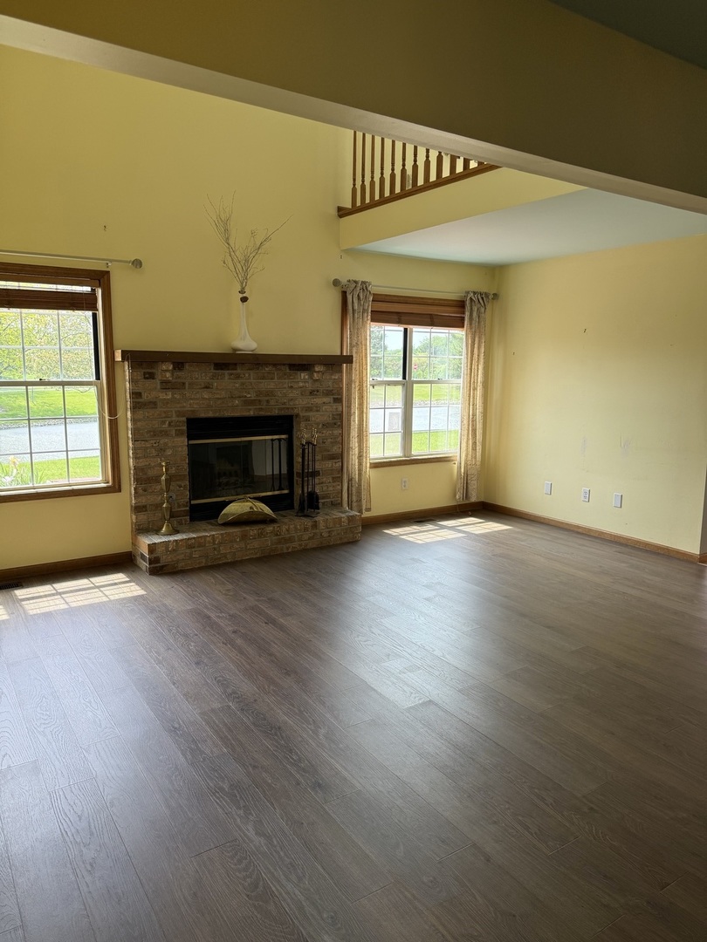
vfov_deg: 71.6
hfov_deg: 56.8
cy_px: 471
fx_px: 654
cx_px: 354
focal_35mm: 24
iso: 100
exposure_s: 1/379
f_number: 1.78
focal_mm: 6.76
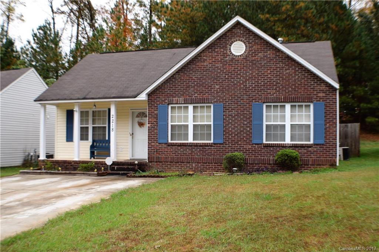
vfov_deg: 33.0
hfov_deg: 48.0
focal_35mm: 40
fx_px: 426
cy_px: 126
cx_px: 190
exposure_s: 1/100
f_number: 5
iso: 400
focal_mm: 27
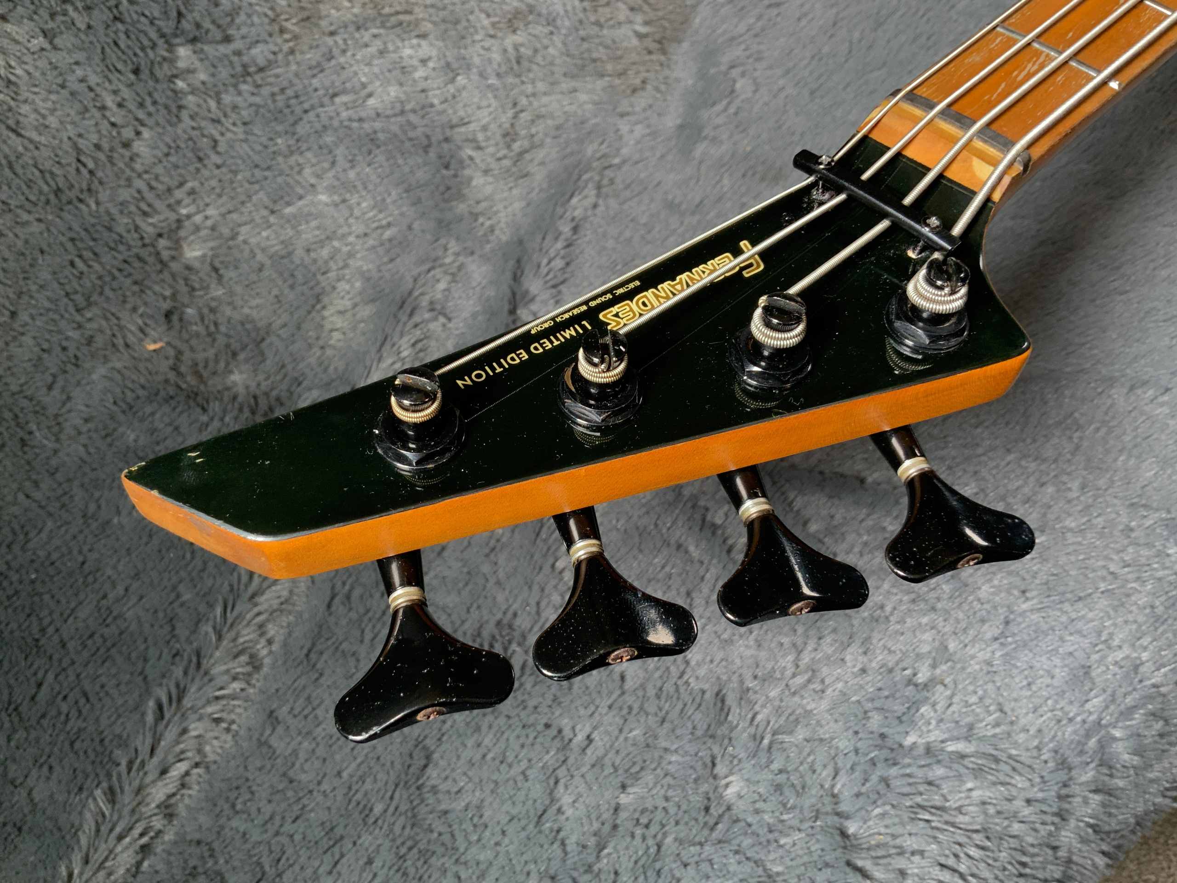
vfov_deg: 48.2
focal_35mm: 29
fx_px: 986
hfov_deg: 61.7
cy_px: 442
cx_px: 588
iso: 64
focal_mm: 3
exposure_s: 1/78
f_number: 1.8
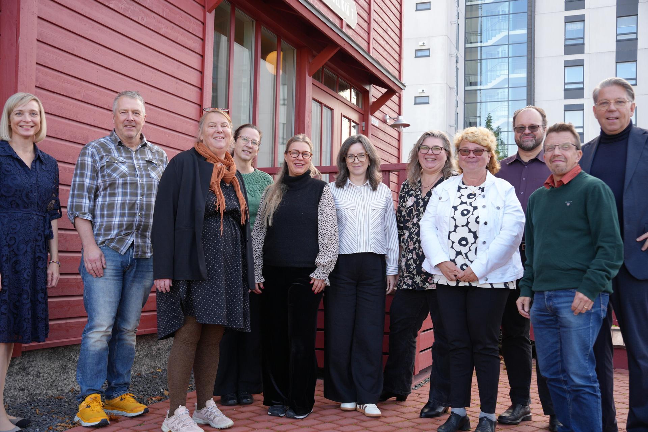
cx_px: 324
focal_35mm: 40
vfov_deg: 33.6
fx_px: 715
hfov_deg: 48.7
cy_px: 216
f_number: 4
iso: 160
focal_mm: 26.5
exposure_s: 1/160
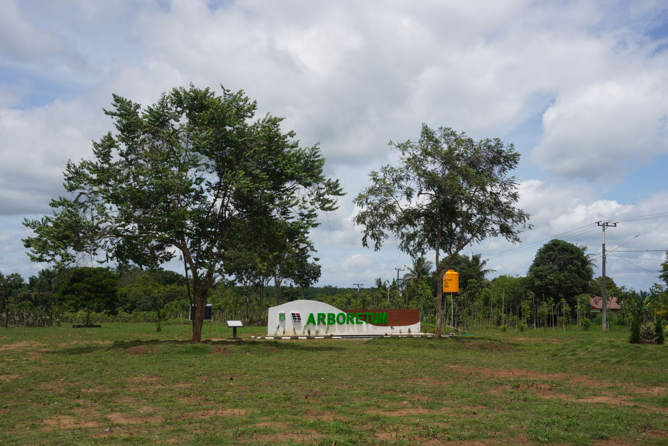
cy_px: 223
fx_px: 668
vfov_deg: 36.9
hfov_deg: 53.1
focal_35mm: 36
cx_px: 334
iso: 160
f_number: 13
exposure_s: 1/320
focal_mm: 24
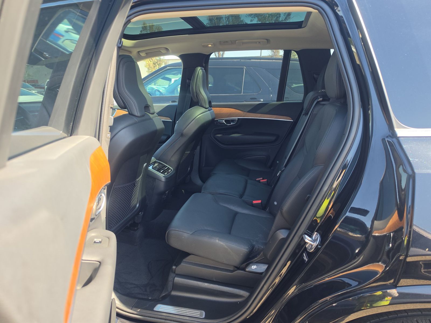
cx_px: 216
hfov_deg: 73.9
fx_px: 286
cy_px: 162
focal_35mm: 23
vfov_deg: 58.9
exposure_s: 1/119
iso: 13
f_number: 1.4
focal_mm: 6.5
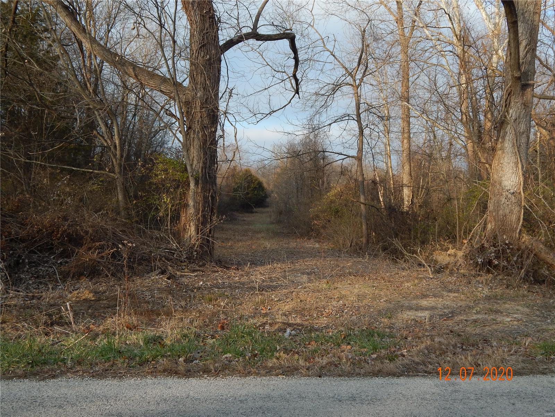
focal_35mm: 38
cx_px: 278
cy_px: 208
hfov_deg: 49.0
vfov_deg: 37.7
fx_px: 609
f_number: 3.4
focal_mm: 6.8
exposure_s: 1/500
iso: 125
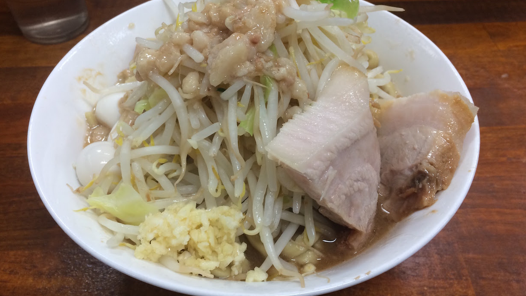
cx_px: 262
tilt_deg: -49.4
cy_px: 140
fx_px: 446
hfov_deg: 61.0
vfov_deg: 36.7
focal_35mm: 32
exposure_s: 1/33
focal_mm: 4.15
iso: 100
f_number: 2.2
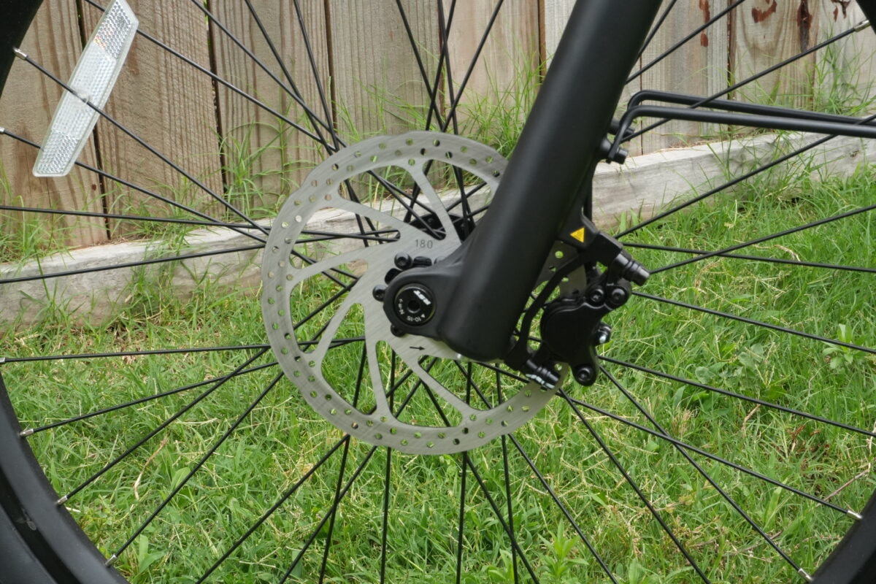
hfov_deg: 34.2
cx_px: 438
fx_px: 1423
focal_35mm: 58
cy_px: 292
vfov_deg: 23.2
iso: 1600
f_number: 16
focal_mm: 39
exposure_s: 1/125
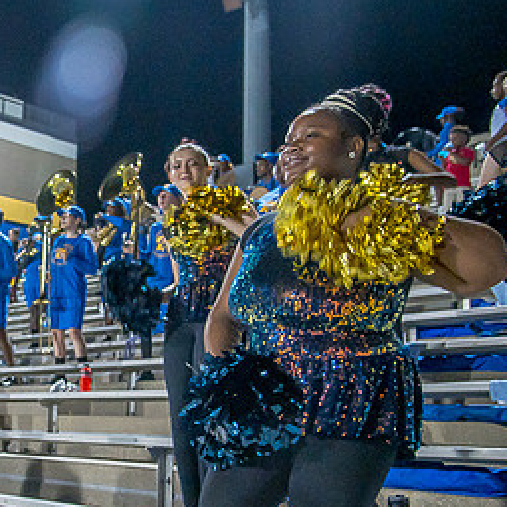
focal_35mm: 52
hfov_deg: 30.2
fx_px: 862
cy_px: 315
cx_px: -18
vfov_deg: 32.6
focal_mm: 27
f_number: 4
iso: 2000
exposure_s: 1/200
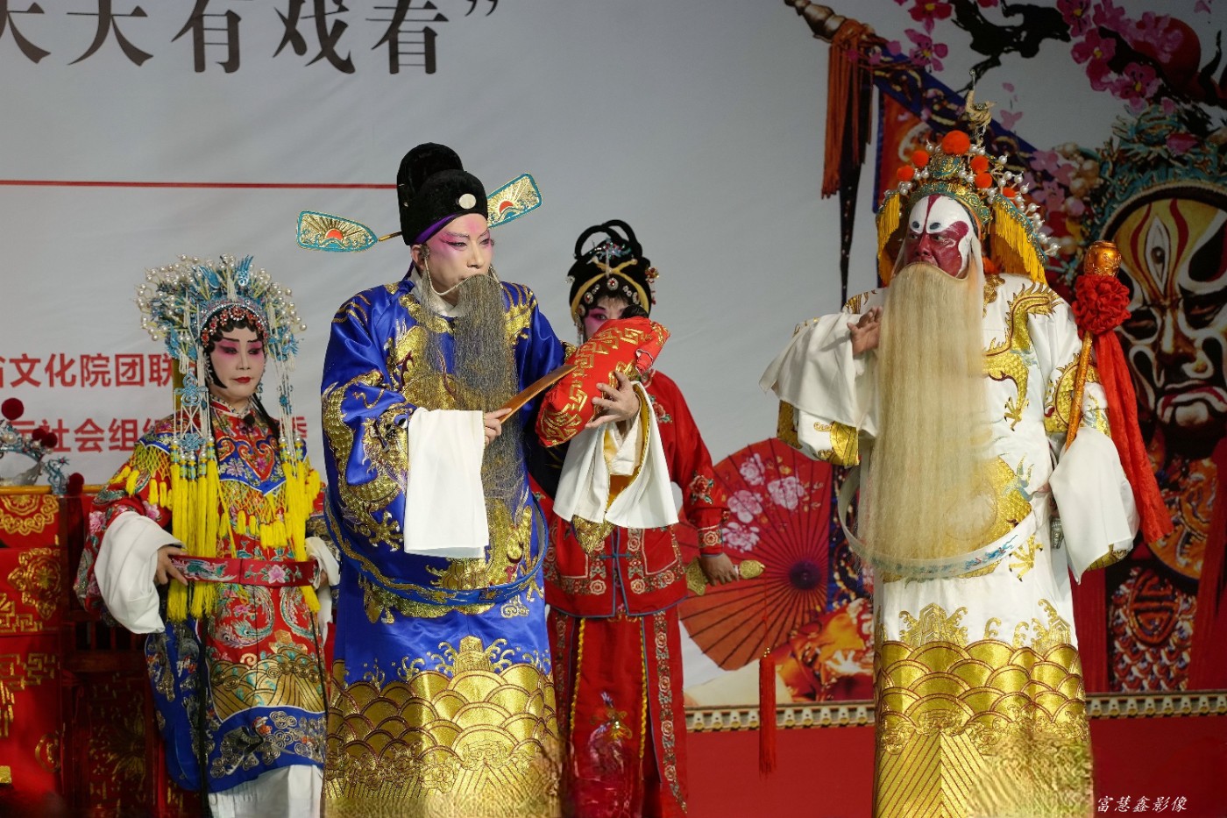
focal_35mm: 157
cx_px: 614
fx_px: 5350
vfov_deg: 8.7
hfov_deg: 13.1
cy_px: 409
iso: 800
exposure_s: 1/160
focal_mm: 157
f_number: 5.6
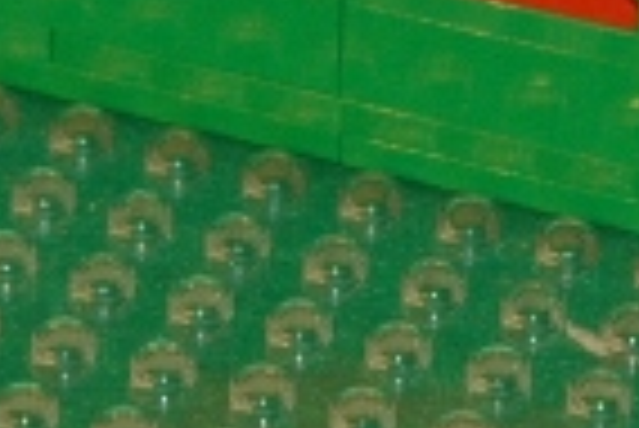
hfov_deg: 3.5
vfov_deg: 2.3
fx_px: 10483
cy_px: -354
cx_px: 544
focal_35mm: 590
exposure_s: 1/60
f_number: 4.5
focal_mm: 70
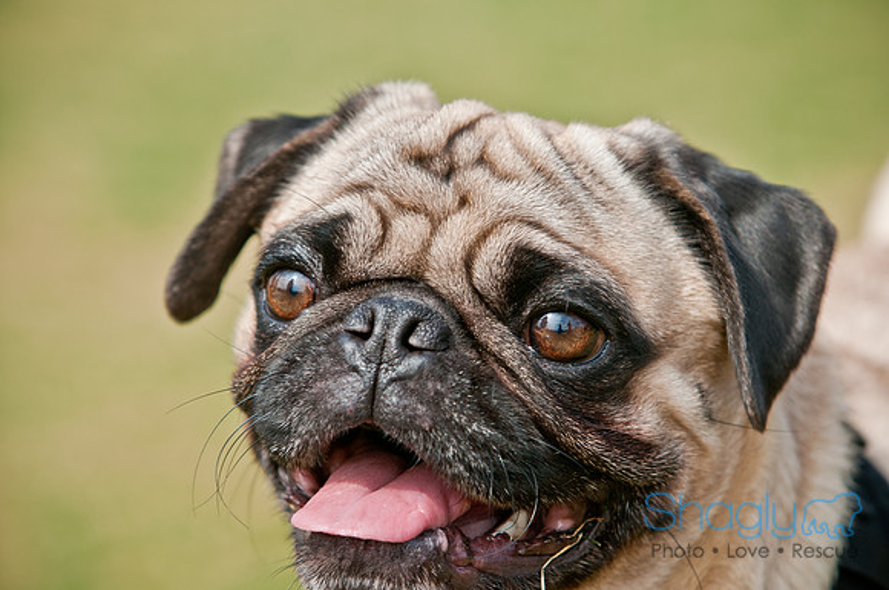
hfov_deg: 8.3
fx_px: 6103
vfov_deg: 5.5
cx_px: 444
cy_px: 295
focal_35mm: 248
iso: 200
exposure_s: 1/500
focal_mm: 165
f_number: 5
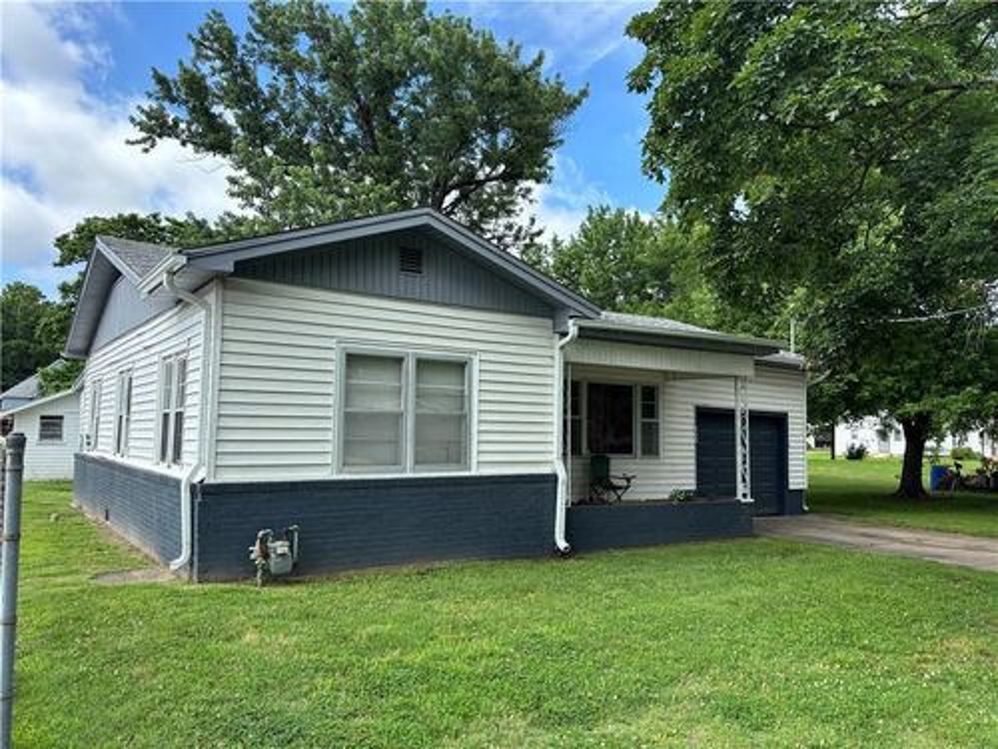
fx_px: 750
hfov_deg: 67.3
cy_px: 374
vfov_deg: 53.1
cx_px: 499
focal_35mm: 26
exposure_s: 1/1311
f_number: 1.6
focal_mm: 5.96
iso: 50
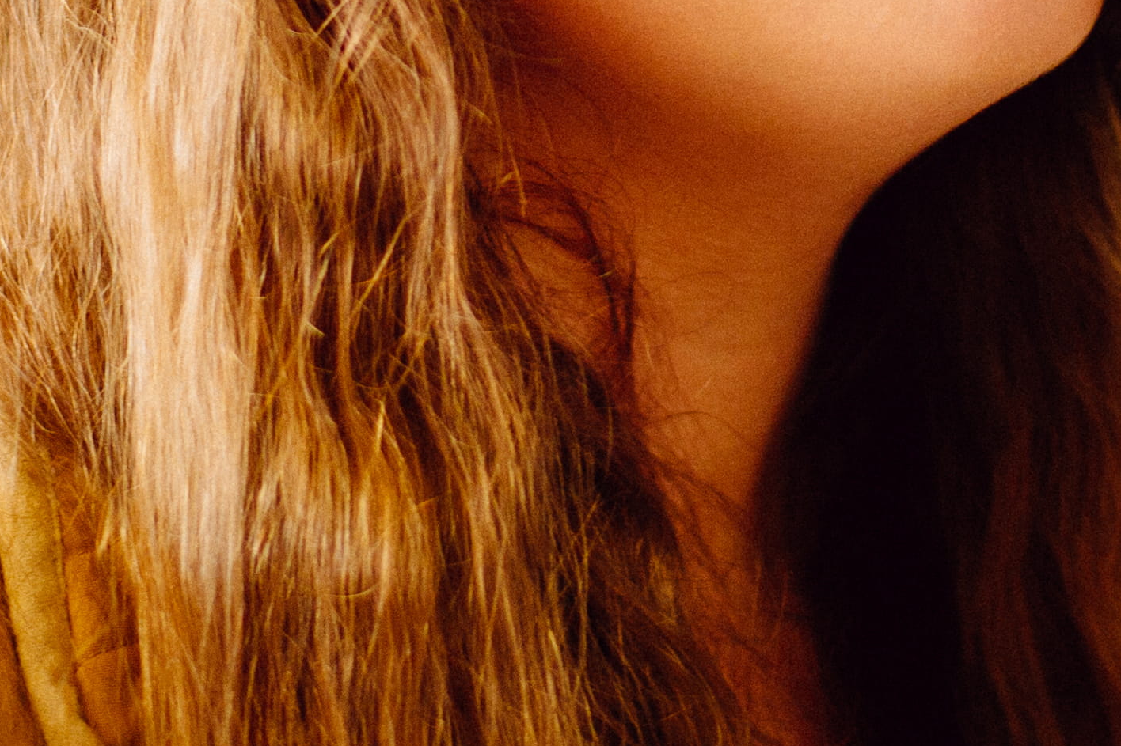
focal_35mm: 174
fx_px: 5416
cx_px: 881
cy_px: -453
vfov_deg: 7.7
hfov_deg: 11.8
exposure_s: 1/125
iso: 200
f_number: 2.2
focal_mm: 50
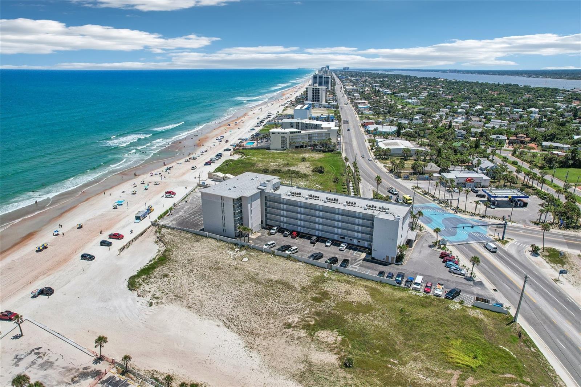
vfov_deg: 57.2
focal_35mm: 22
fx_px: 355
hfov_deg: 78.6
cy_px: 194
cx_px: 290
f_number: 2.8
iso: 110
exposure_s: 1/3200
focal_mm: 8.4
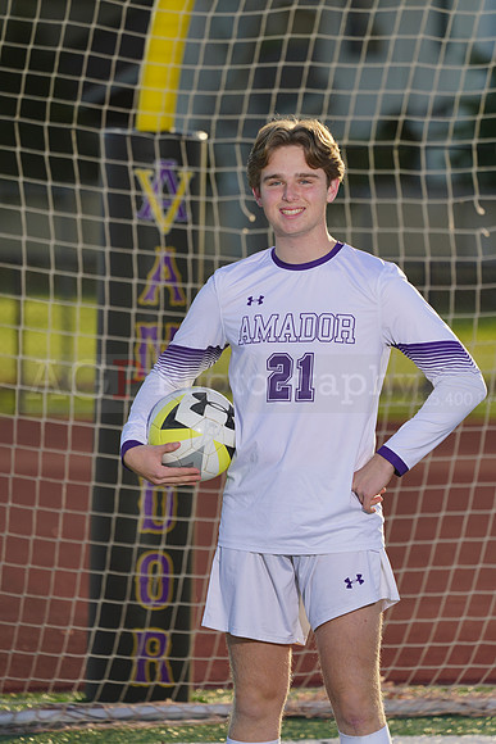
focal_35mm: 370
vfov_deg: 5.6
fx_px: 7642
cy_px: 372
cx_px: 248
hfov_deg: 3.7
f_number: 8
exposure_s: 1/200
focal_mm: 370
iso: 100
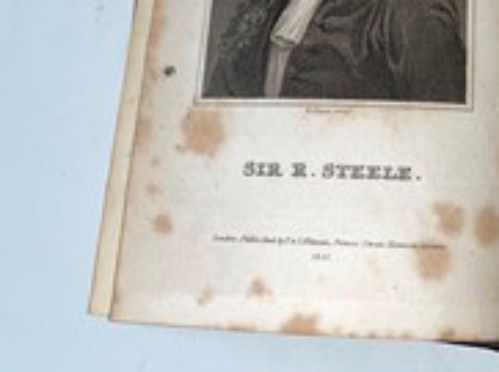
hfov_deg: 26.7
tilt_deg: -75.9
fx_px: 1036
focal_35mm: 72
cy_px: -79
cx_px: 380
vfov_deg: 19.2
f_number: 1.6
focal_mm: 4.2
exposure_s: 1/247
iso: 32
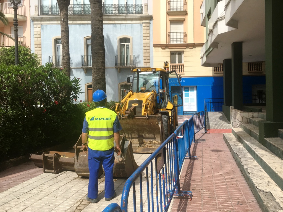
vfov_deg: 48.2
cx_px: 142
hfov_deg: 61.7
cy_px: 106
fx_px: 237
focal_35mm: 29
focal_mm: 4.15
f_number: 2.2
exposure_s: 1/1479
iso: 25
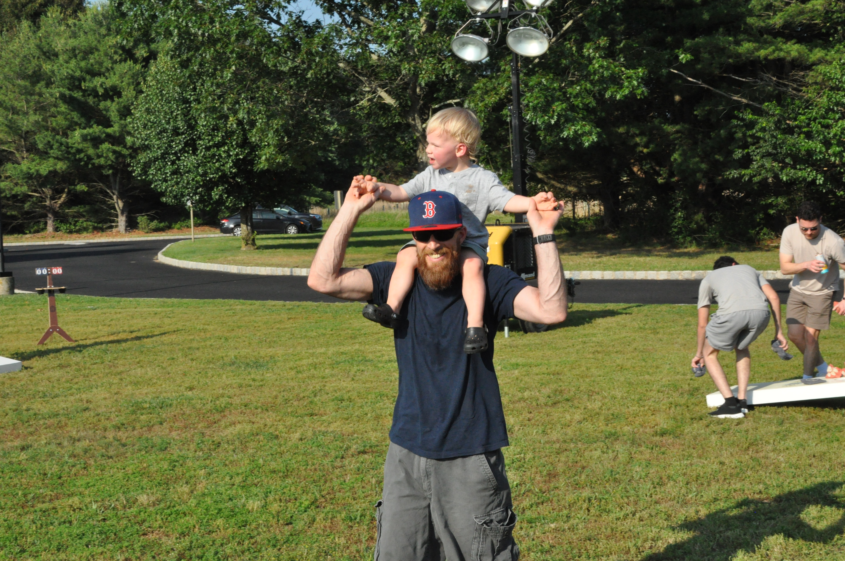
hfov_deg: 31.9
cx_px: 422
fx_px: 1477
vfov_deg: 21.5
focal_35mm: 63
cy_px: 280
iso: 1600
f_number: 18
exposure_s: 1/320
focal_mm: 42
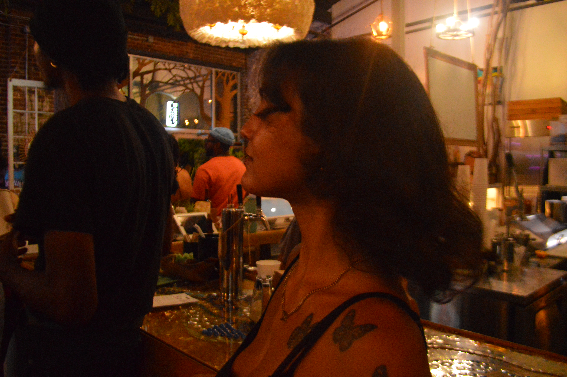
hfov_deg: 62.0
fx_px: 472
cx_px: 284
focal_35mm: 30
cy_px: 188
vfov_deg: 43.5
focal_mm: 20
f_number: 3.8
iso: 3200
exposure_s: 1/80
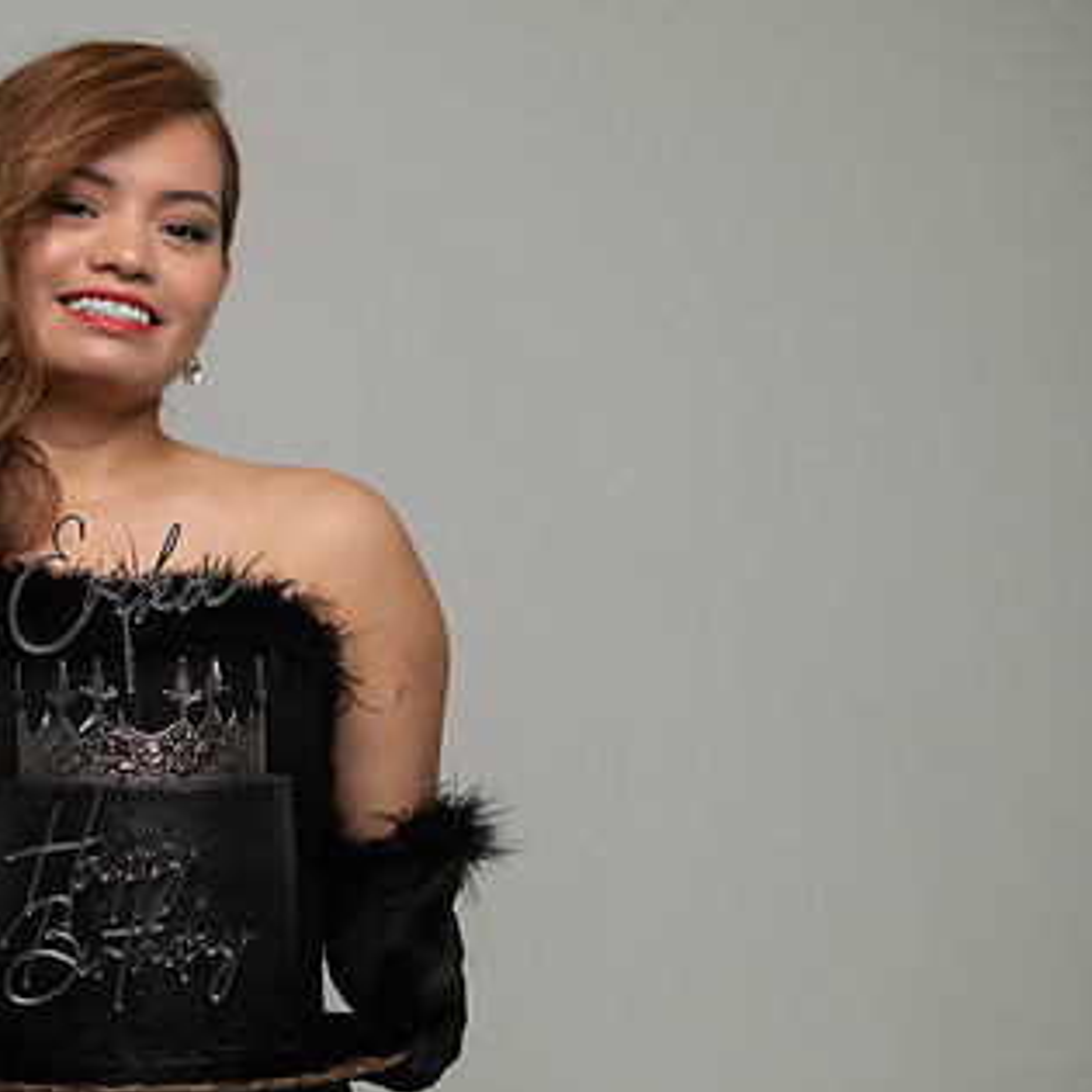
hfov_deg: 18.2
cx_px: 114
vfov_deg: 18.5
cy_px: 584
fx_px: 3355
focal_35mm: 94
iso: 3200
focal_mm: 60
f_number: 5.6
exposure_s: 1/500
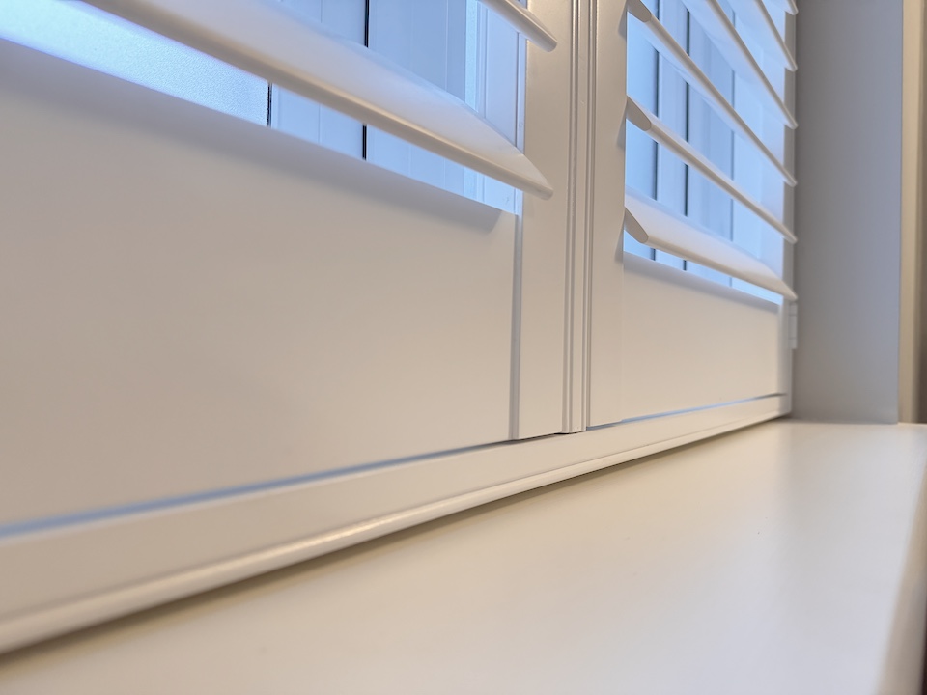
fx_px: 643
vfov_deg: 56.8
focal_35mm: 24
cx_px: 464
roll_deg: -0.8
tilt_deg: +0.7
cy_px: 348
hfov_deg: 71.6
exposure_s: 1/50
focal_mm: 6.76
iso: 640
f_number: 1.78
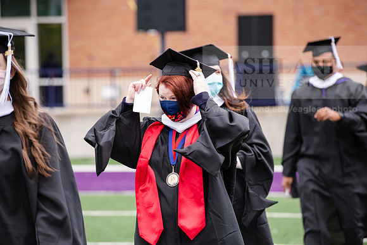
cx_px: 184
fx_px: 1988
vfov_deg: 7.0
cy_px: 122
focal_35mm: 195
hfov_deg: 10.5
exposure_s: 1/500
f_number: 5
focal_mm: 195
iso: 400
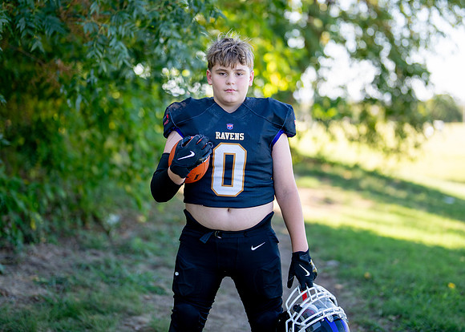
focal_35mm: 65
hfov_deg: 30.3
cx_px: 231
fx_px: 858
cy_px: 132
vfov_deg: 21.9
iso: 100
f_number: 1.2
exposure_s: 1/1250
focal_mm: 50
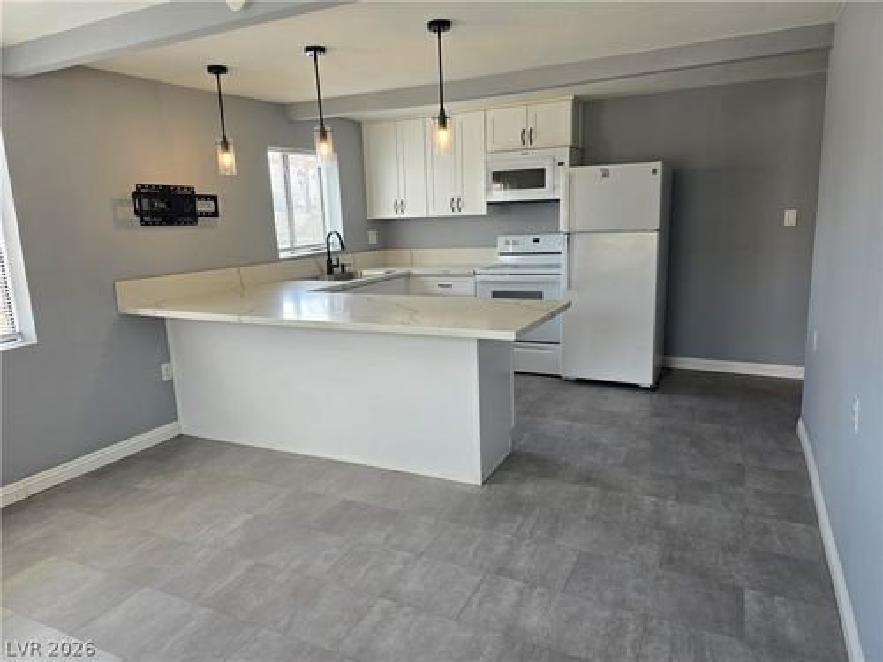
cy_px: 331
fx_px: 587
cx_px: 442
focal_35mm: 23
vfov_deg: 58.9
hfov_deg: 73.9
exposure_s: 1/120
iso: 40
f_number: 1.7
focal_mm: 6.3
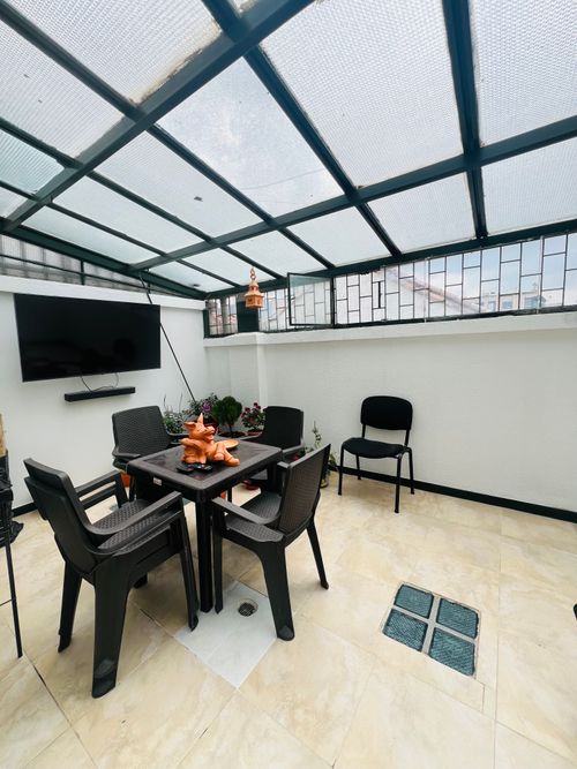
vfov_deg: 106.2
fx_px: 289
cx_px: 288
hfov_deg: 89.9
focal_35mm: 13
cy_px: 384
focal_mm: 1.57
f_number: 1.8
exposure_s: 1/637
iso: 32
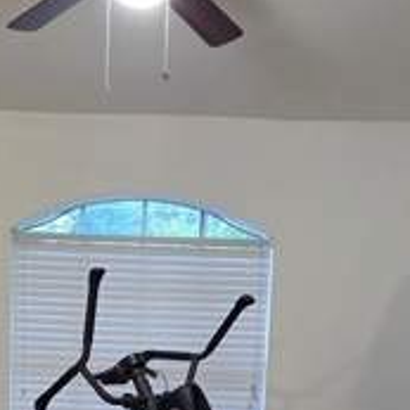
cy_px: 483
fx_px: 1005
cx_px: 133
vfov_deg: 21.5
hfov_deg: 22.9
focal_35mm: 75
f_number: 1.8
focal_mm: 5.4
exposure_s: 1/120
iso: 1600
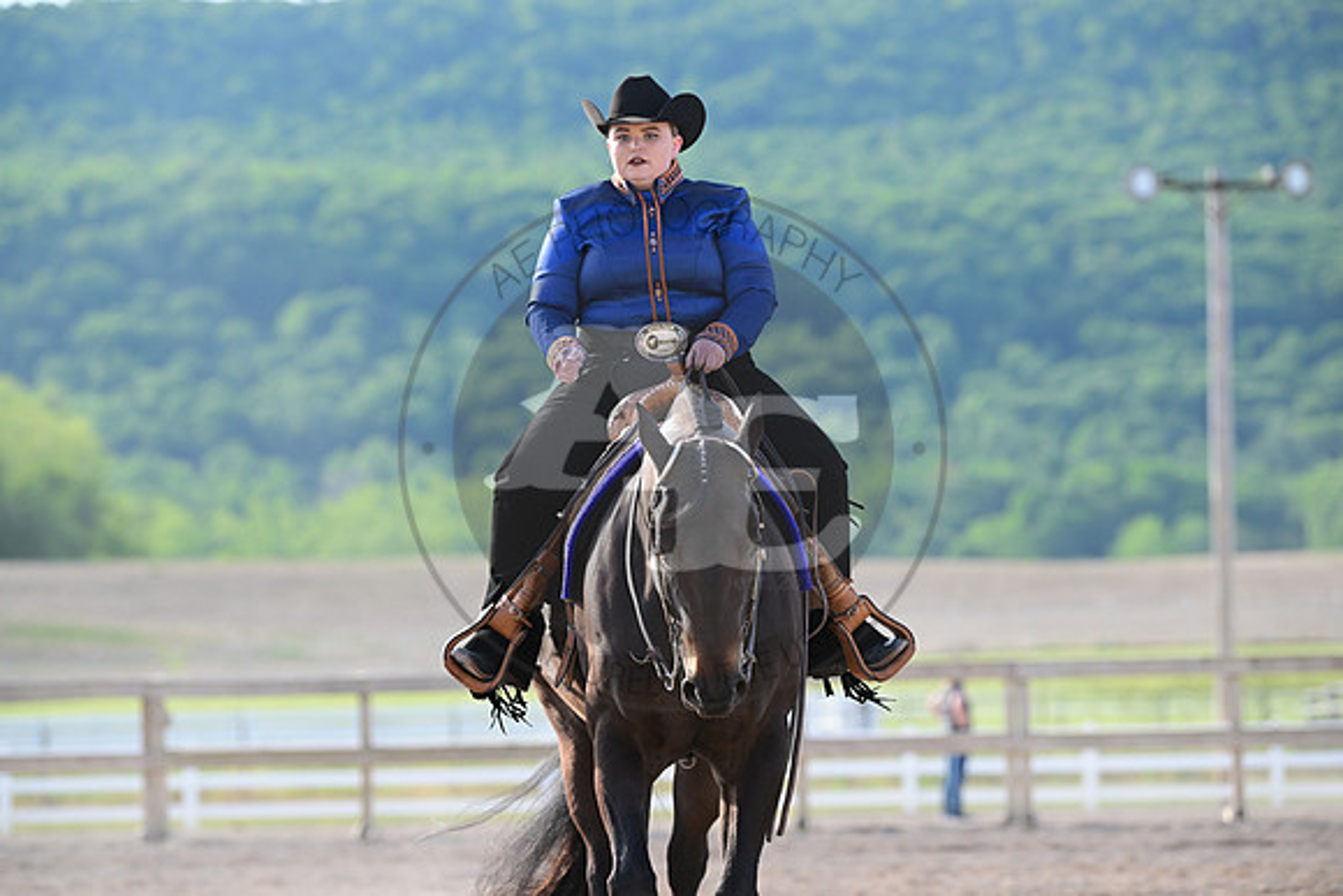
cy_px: 448
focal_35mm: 175
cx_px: 672
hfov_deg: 11.7
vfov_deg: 7.9
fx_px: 6530
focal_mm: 175
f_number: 4.5
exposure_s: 1/2000
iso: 1000
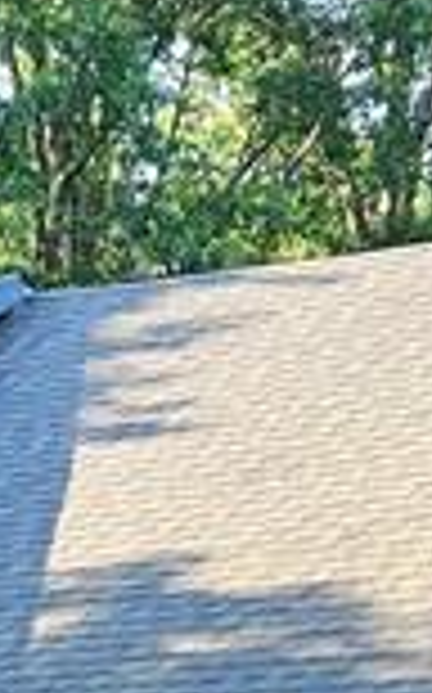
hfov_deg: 8.0
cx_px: 14
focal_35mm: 162
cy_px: 936
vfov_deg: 12.5
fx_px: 3057
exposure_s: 1/180
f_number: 1.8
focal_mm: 5.4
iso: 32
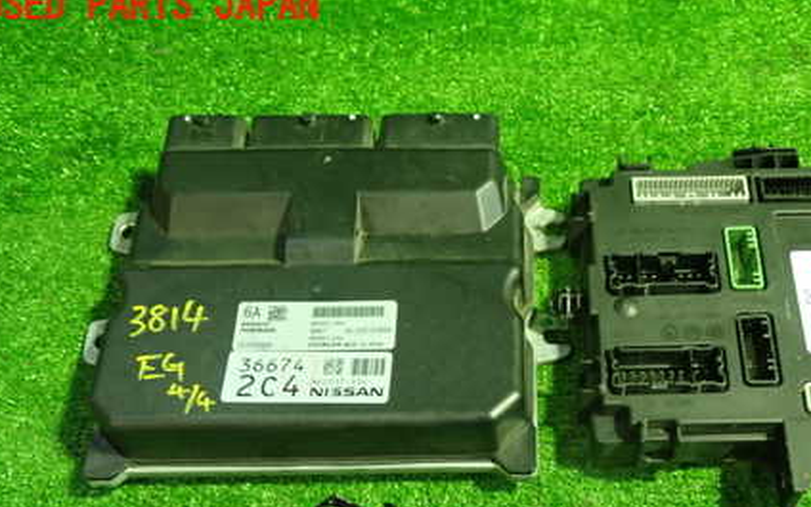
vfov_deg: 27.9
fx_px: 995
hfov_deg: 43.7
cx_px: 545
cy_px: 413
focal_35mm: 45
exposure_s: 1/30
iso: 500
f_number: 2.3
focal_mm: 5.4
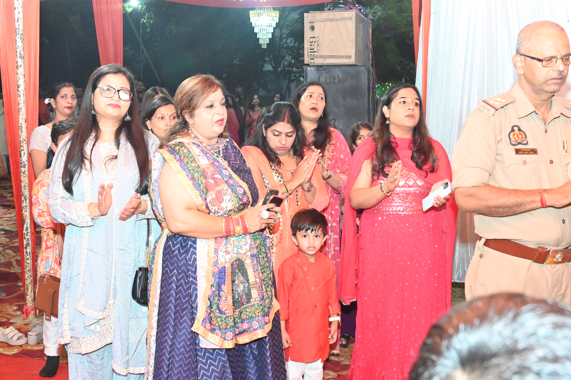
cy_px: 190
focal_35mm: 45
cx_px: 286
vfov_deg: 29.9
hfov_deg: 43.6
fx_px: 714
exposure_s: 1/125
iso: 6400
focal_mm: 30
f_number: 7.1
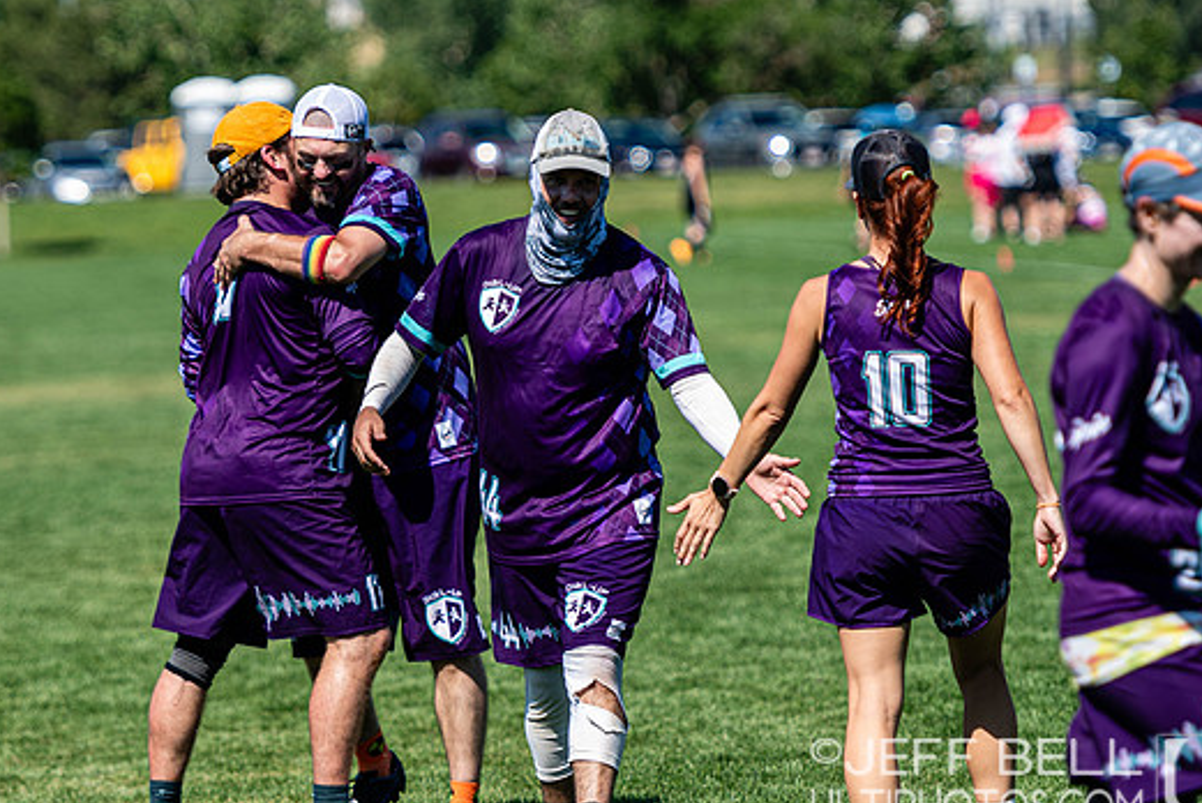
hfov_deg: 6.0
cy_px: 259
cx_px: 514
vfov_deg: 4.0
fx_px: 11458
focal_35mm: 343
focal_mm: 155
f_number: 3.2
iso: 100
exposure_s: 1/1250
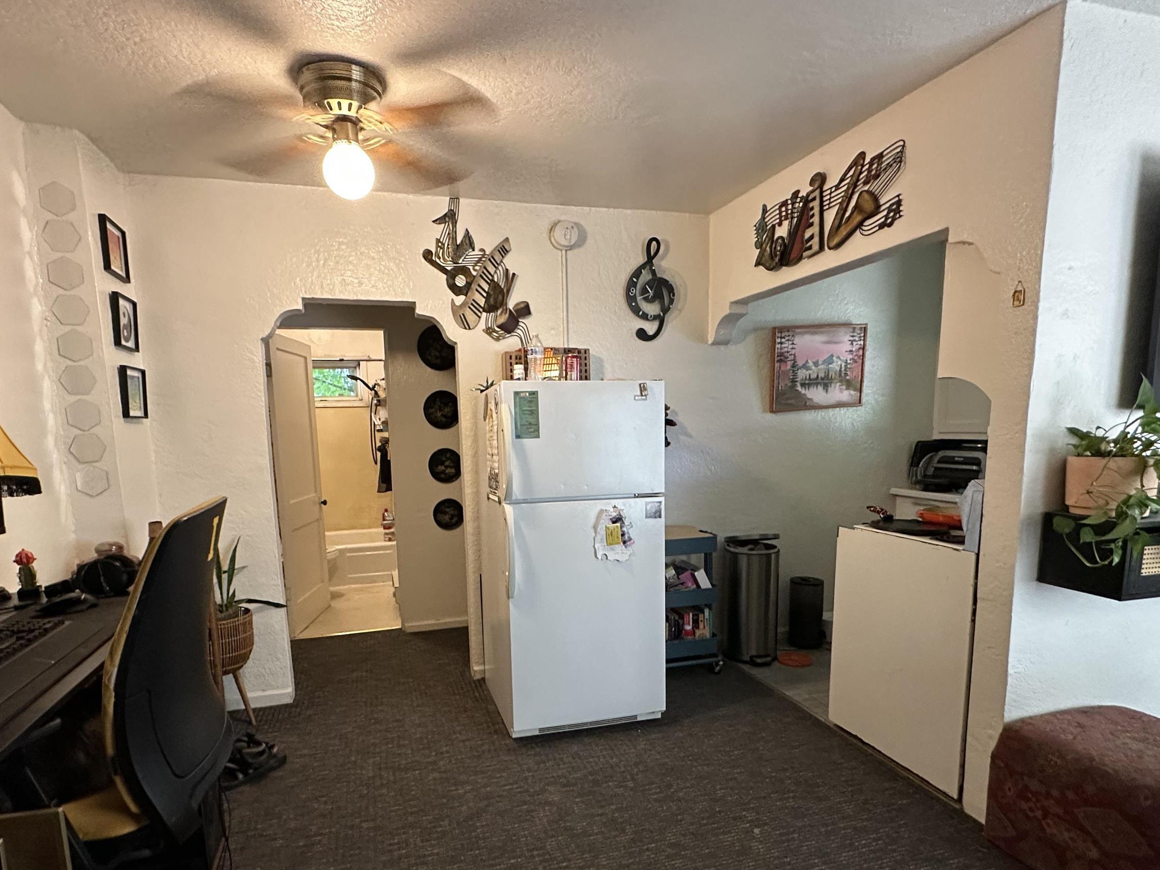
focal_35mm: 19
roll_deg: +1.0
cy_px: 510
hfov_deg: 84.5
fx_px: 637
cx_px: 540
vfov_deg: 68.2
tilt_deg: -6.1
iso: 500
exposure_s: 1/60
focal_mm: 2.22
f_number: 2.2
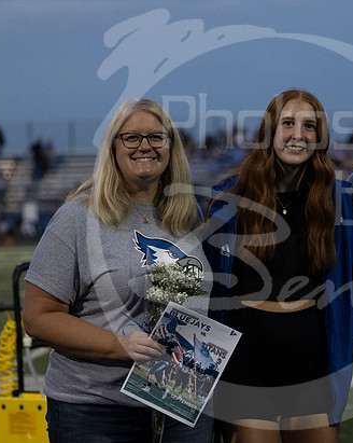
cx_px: 295
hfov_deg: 7.8
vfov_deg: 9.8
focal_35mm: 198
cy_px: 177
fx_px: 2590
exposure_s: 1/1000
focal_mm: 75
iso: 2000
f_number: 2.8
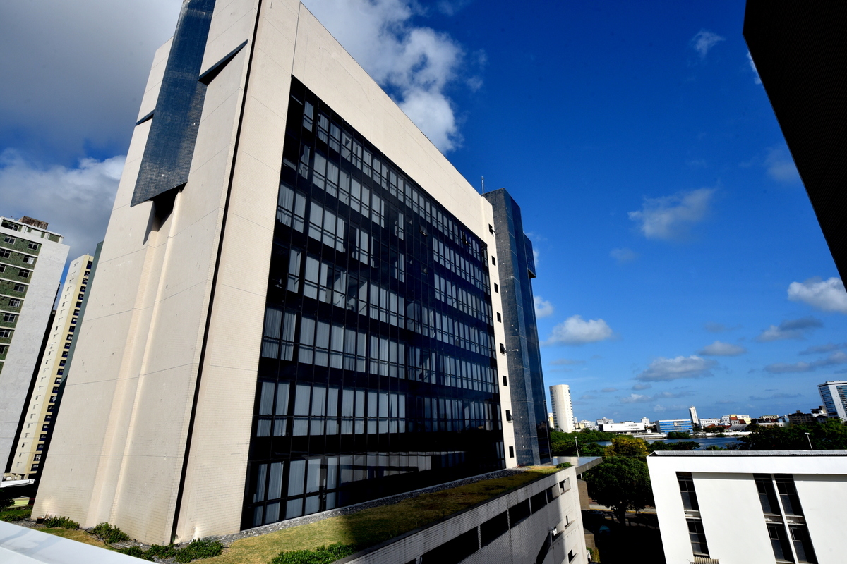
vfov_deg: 67.4
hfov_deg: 90.0
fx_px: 423
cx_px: 424
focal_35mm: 18
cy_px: 282
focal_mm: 18
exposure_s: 1/1000
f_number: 16
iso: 800
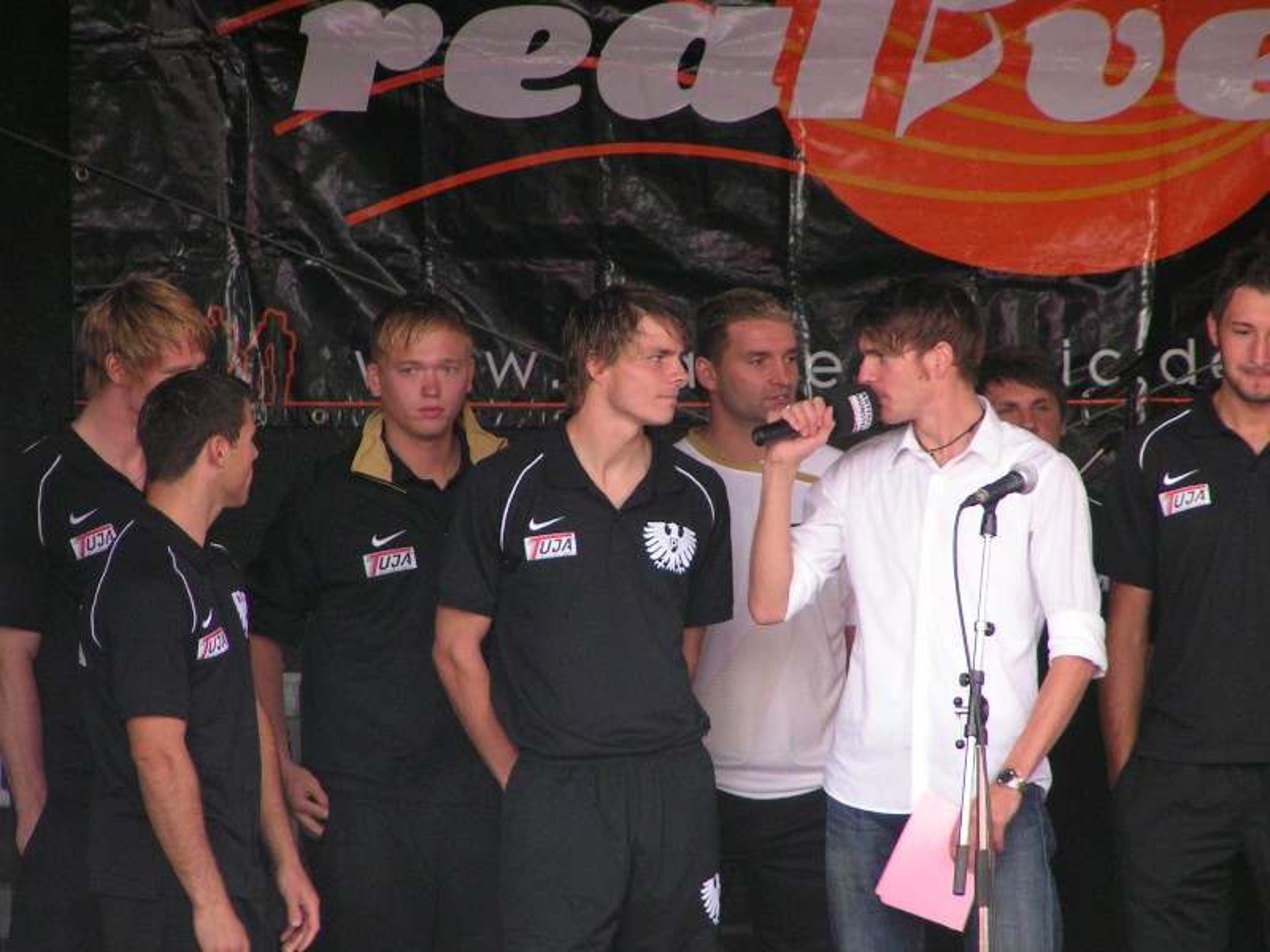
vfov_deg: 3.9
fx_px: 13942
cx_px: 635
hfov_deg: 5.2
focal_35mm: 380
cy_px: 476
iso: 200
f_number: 3.5
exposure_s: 1/160
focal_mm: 58
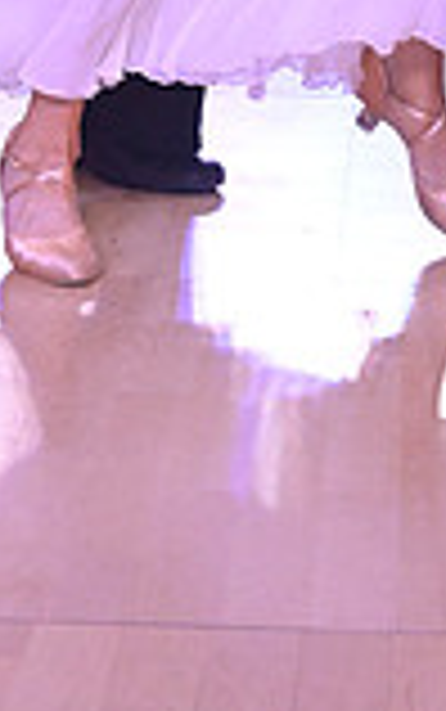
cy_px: -508
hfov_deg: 7.9
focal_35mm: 165
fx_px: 3203
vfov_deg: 11.8
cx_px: 381
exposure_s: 1/320
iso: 6400
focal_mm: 44
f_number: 9
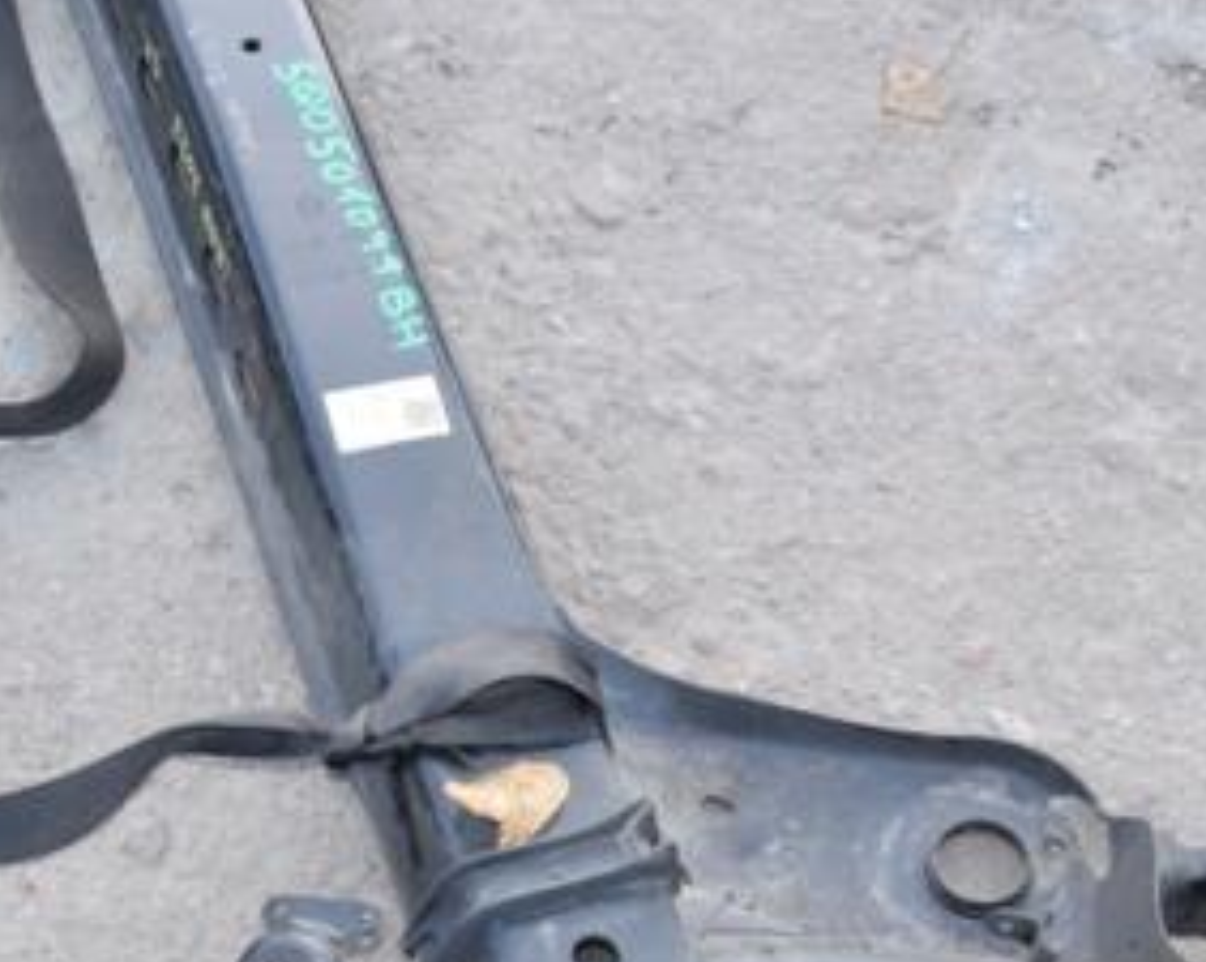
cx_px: 586
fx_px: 2995
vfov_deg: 18.1
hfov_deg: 22.8
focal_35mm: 84
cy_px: 748
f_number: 6.3
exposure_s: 1/200
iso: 800
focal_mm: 28
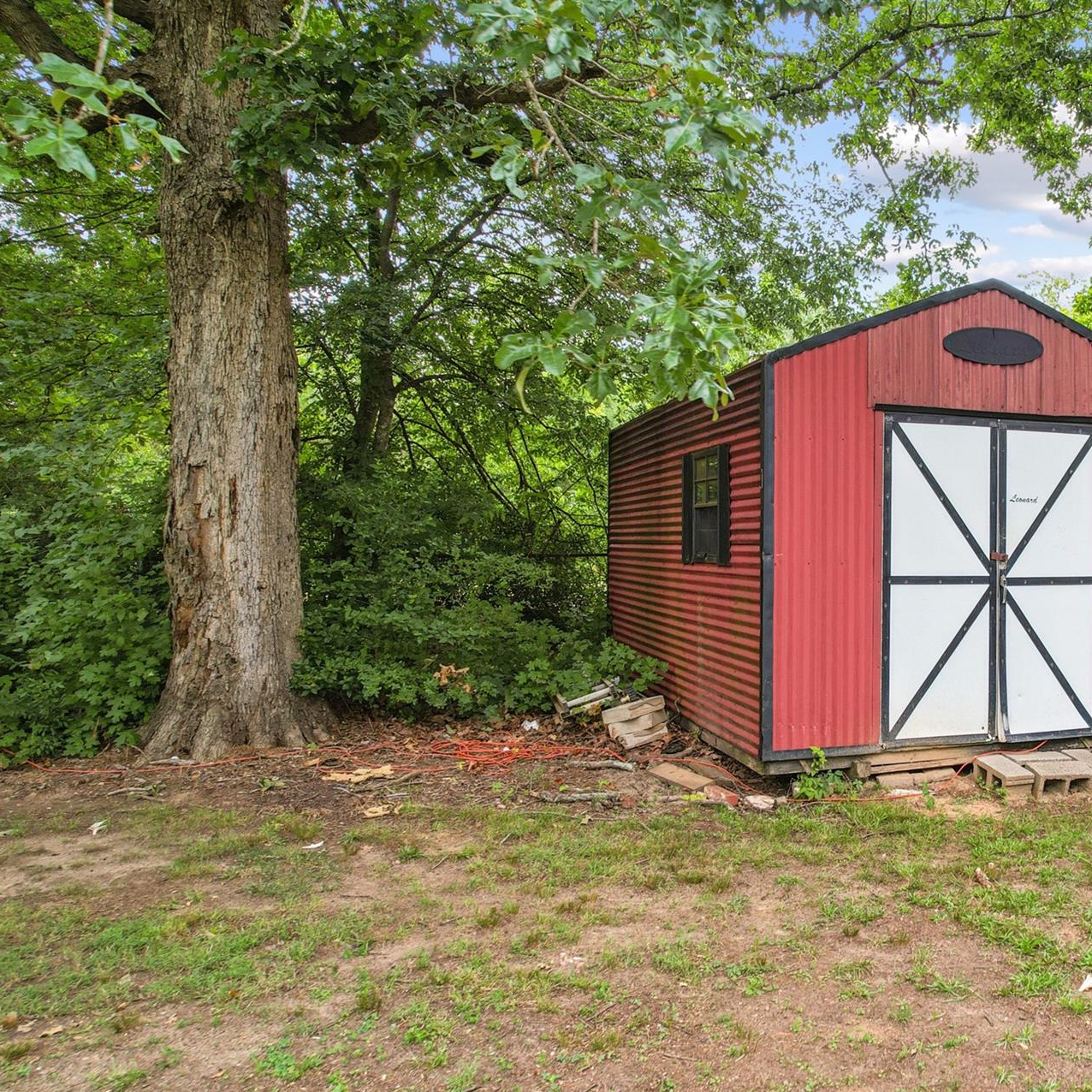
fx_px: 1071
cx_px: 867
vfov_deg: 54.0
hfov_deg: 50.9
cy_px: 582
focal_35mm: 30
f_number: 2.8
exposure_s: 1/20
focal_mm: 8.4
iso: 100
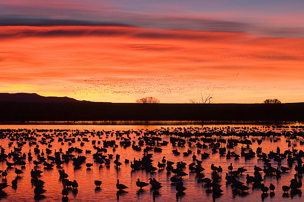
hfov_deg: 17.1
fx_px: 1012
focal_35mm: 120
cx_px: 152
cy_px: 101
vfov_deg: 11.4
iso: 640
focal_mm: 80
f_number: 5.6
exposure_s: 1/125
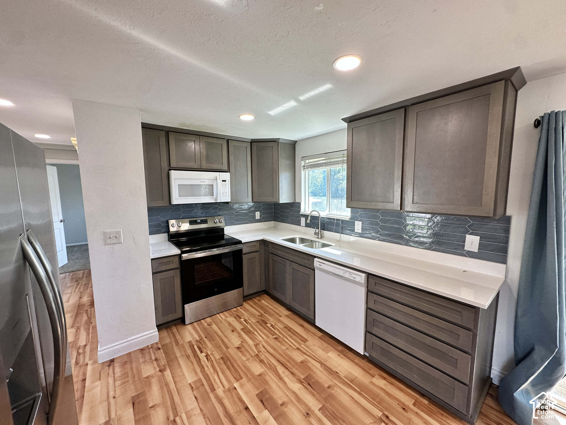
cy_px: 212
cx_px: 283
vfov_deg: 85.7
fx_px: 229
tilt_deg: -5.2
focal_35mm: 14
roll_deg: -0.1
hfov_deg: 102.1
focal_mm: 2.22
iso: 125
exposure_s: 1/120
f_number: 2.2
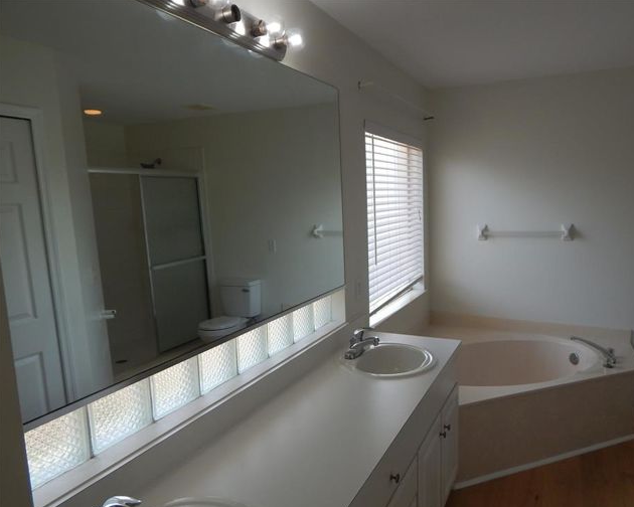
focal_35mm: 24
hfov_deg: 70.1
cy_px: 263
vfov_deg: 58.8
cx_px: 350
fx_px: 450
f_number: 3
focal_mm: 4
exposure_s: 1/320
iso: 125
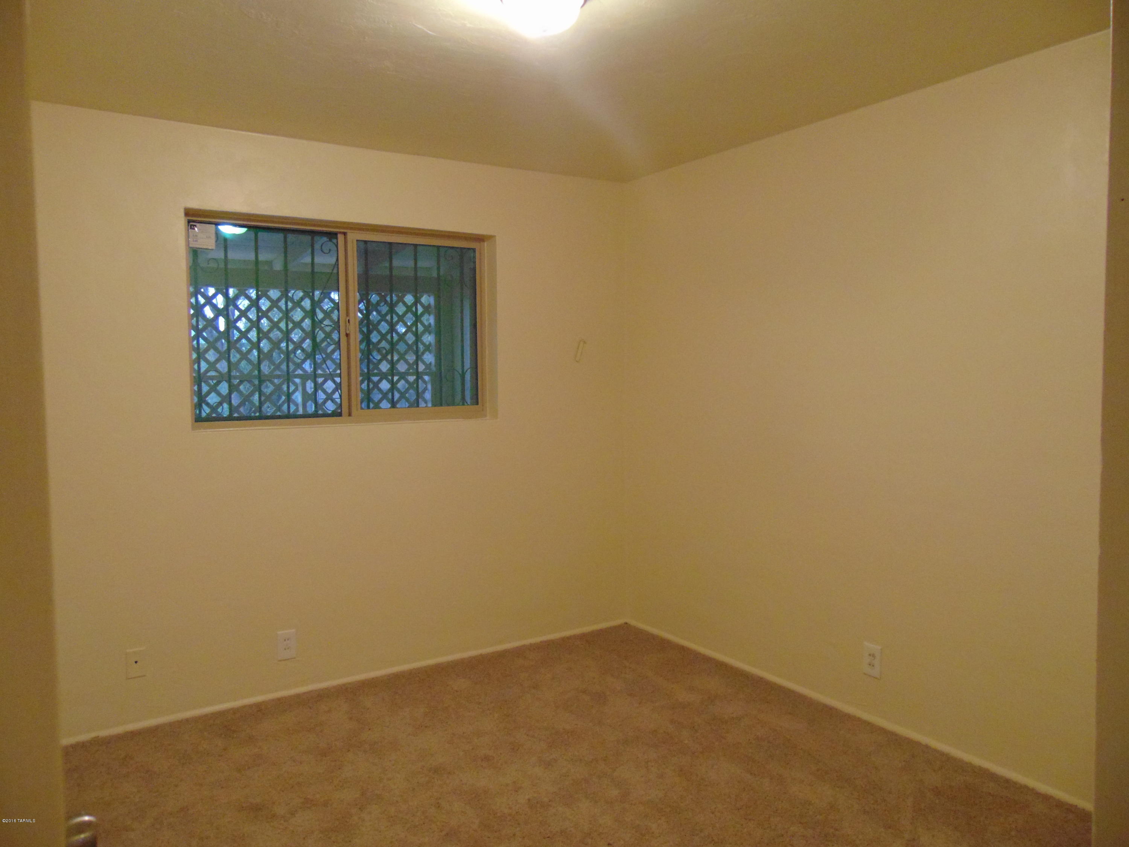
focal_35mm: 25
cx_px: 564
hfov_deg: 69.4
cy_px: 424
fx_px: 815
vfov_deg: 54.9
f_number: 3
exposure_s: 1/15
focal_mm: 4.5
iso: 400
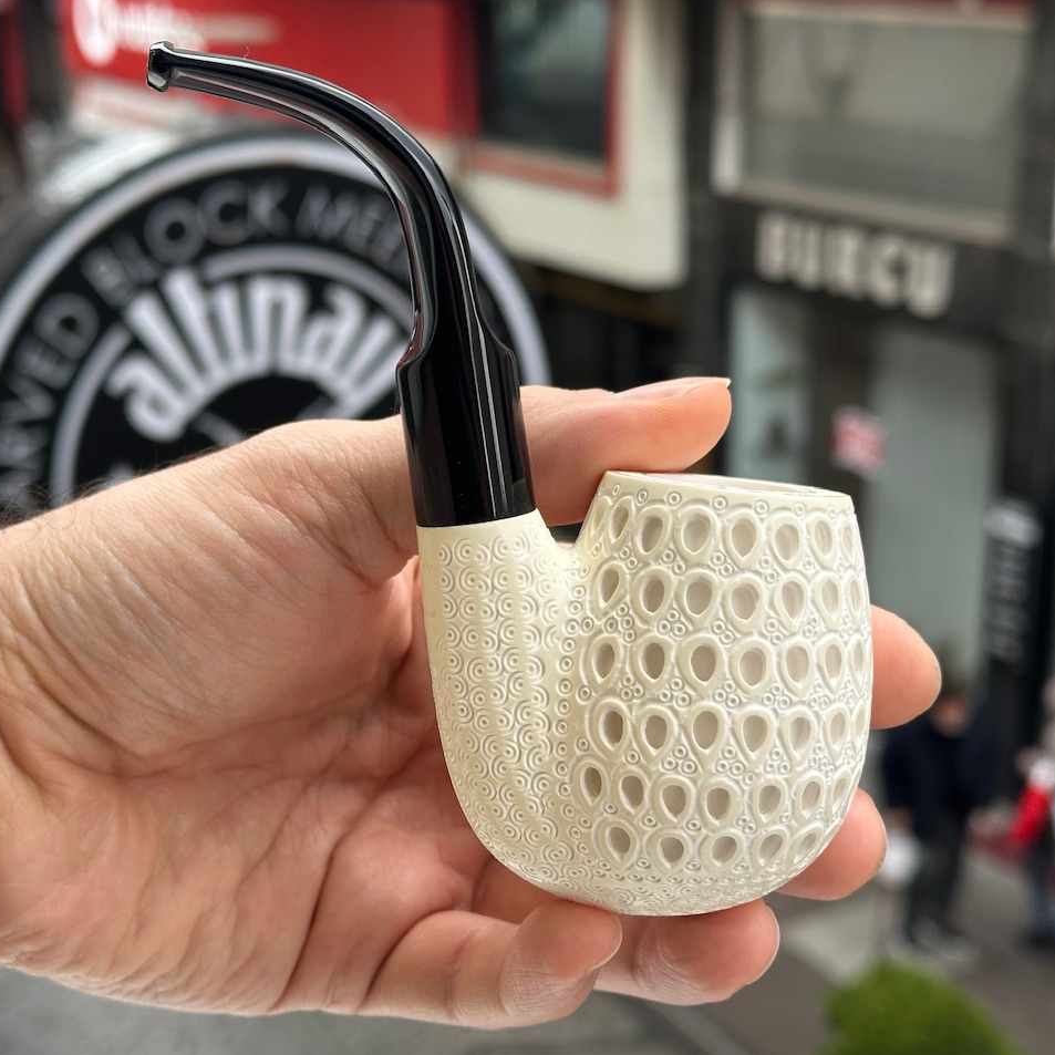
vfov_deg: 30.0
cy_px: 529
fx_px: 1965
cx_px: 434
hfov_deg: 30.0
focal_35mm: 57
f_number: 1.78
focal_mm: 6.86
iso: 64
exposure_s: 1/264
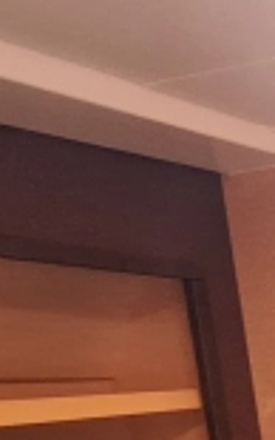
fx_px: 587
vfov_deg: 36.5
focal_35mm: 49
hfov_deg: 14.5
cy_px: 450
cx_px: 683
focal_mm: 1.74
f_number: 2.2
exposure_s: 1/24
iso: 200
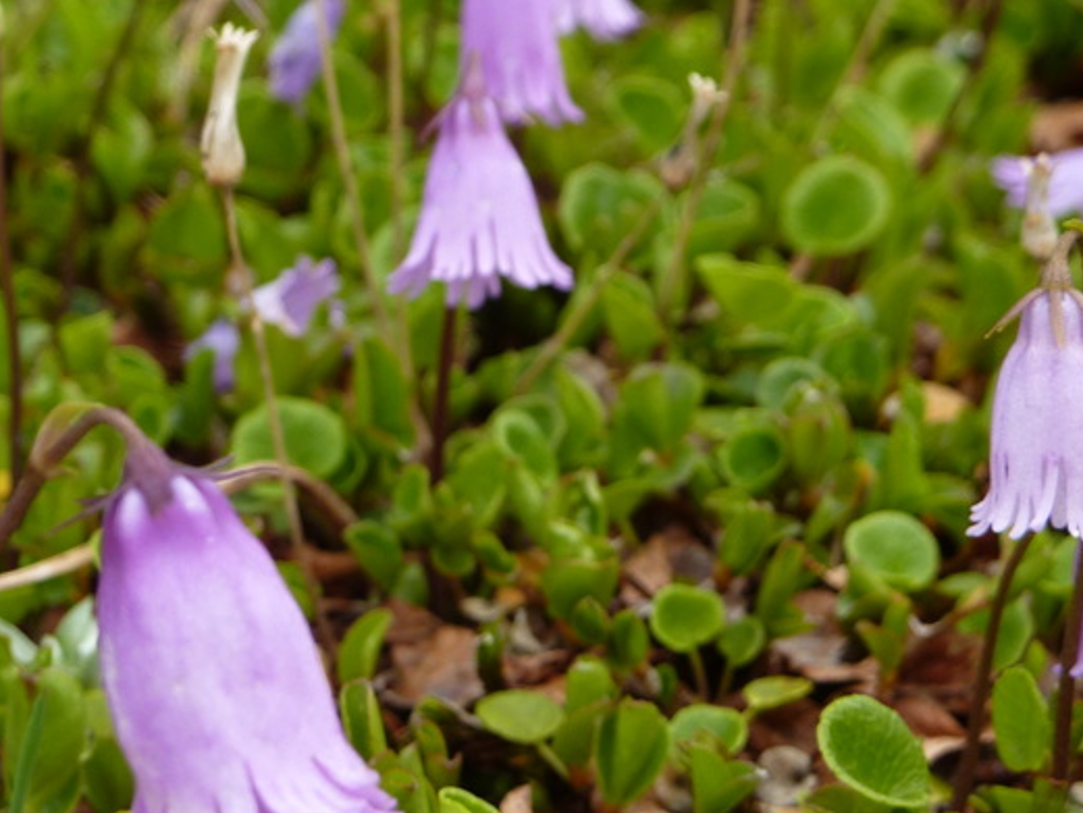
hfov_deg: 18.1
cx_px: 276
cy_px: 260
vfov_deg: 13.7
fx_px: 3380
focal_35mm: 108
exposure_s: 1/160
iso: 80
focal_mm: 9.1
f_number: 3.9
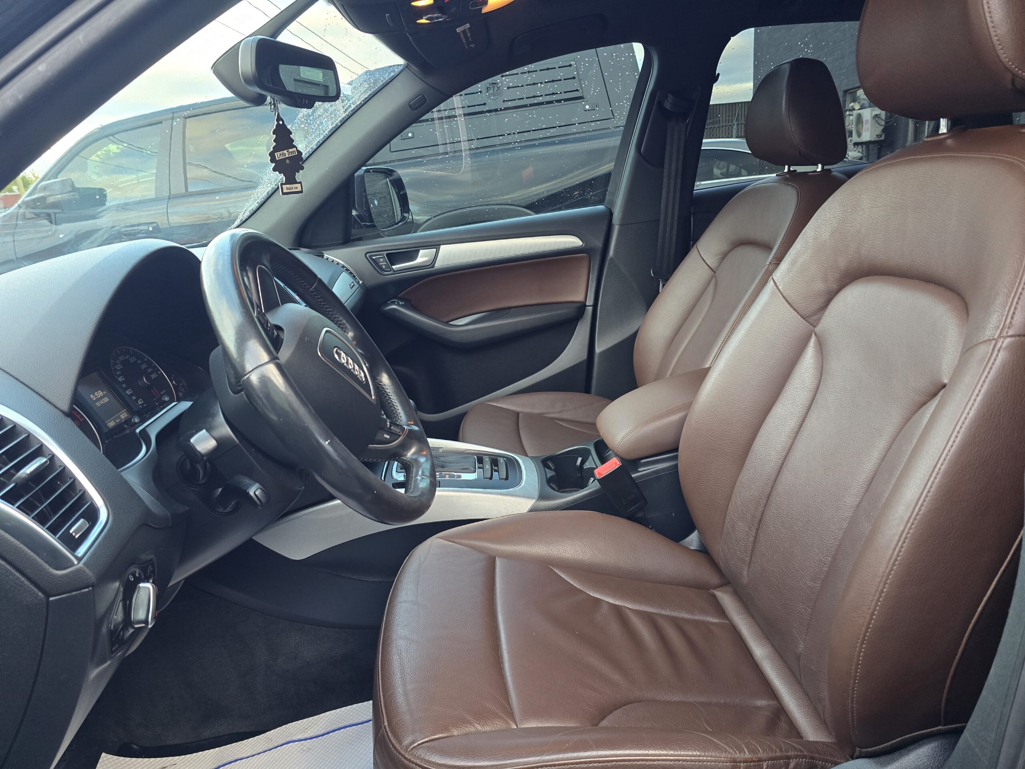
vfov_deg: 58.9
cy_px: 384
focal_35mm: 23
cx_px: 512
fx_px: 681
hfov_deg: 73.9
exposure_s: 1/120
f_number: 1.7
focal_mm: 6.3
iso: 400
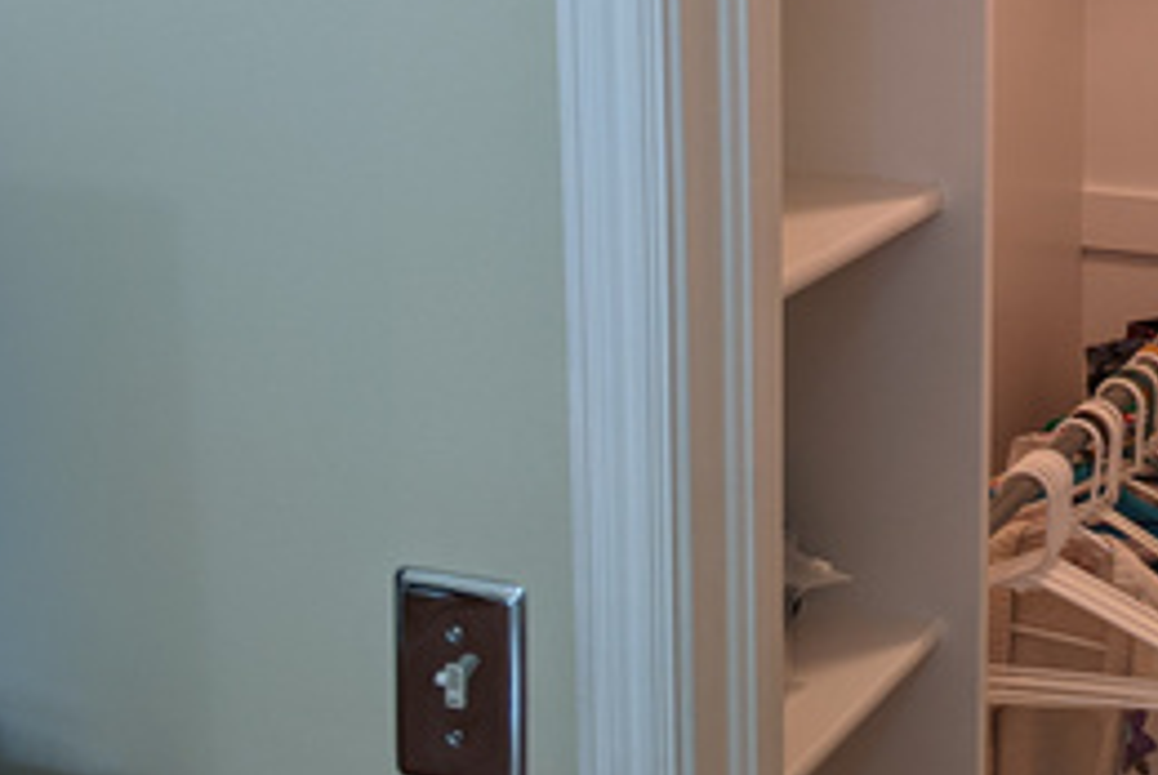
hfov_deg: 27.1
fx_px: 2222
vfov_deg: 19.6
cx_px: 1238
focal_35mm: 69
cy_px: 143
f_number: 1.8
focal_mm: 4.44
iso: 74
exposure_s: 1/30
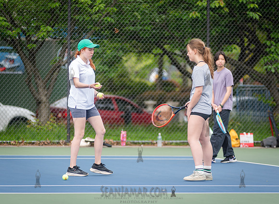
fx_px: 1908
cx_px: 154
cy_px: 95
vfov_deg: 6.1
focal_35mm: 239
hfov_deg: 8.4
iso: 200
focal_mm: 185
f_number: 3.5
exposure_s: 1/800
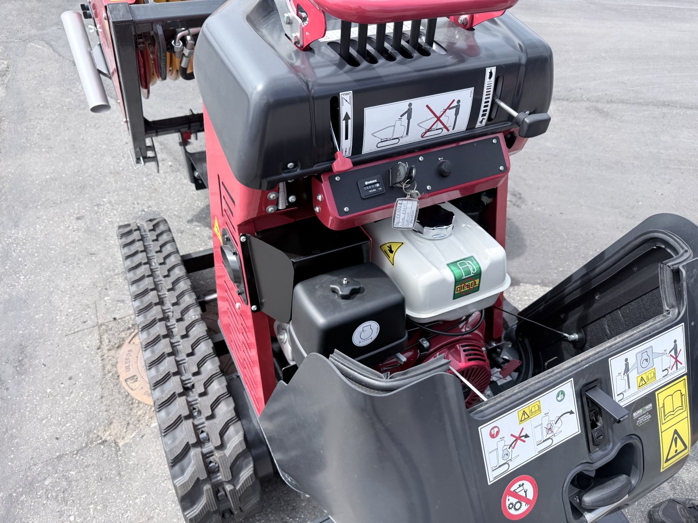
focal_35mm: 24
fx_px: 484
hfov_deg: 71.6
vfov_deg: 56.8
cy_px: 262
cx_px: 349
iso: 80
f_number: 1.78
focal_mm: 6.76
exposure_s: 1/1949
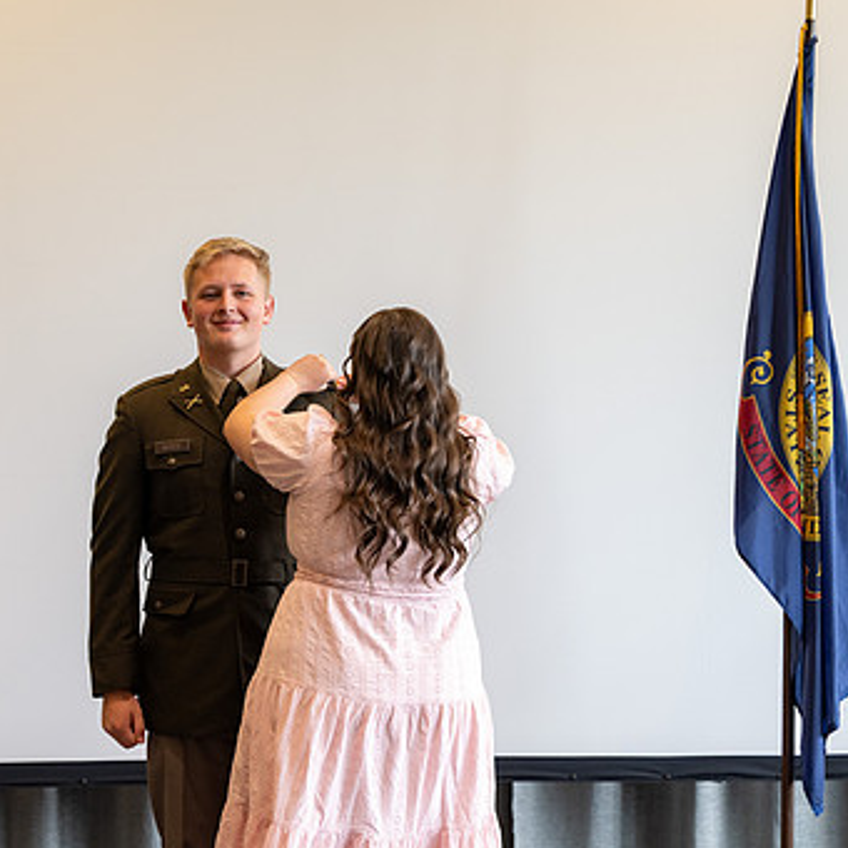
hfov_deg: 17.0
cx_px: 302
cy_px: 398
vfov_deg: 17.1
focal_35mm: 102
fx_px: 2827
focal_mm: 70
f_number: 2.8
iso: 500
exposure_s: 1/200
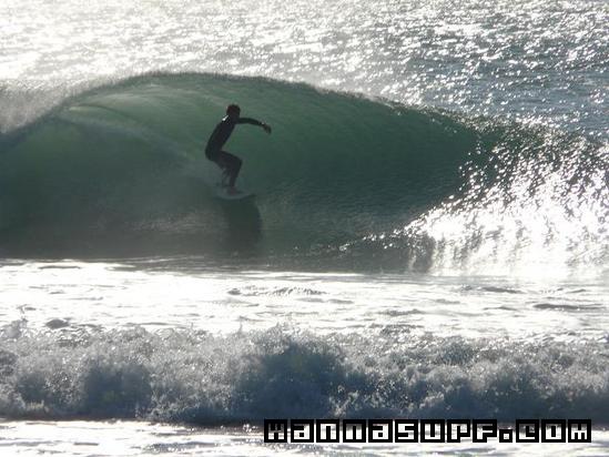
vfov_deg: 3.0
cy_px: 228
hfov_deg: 3.9
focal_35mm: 504
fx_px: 8869
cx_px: 304
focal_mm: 82.8
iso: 100
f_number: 8
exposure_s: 1/1300
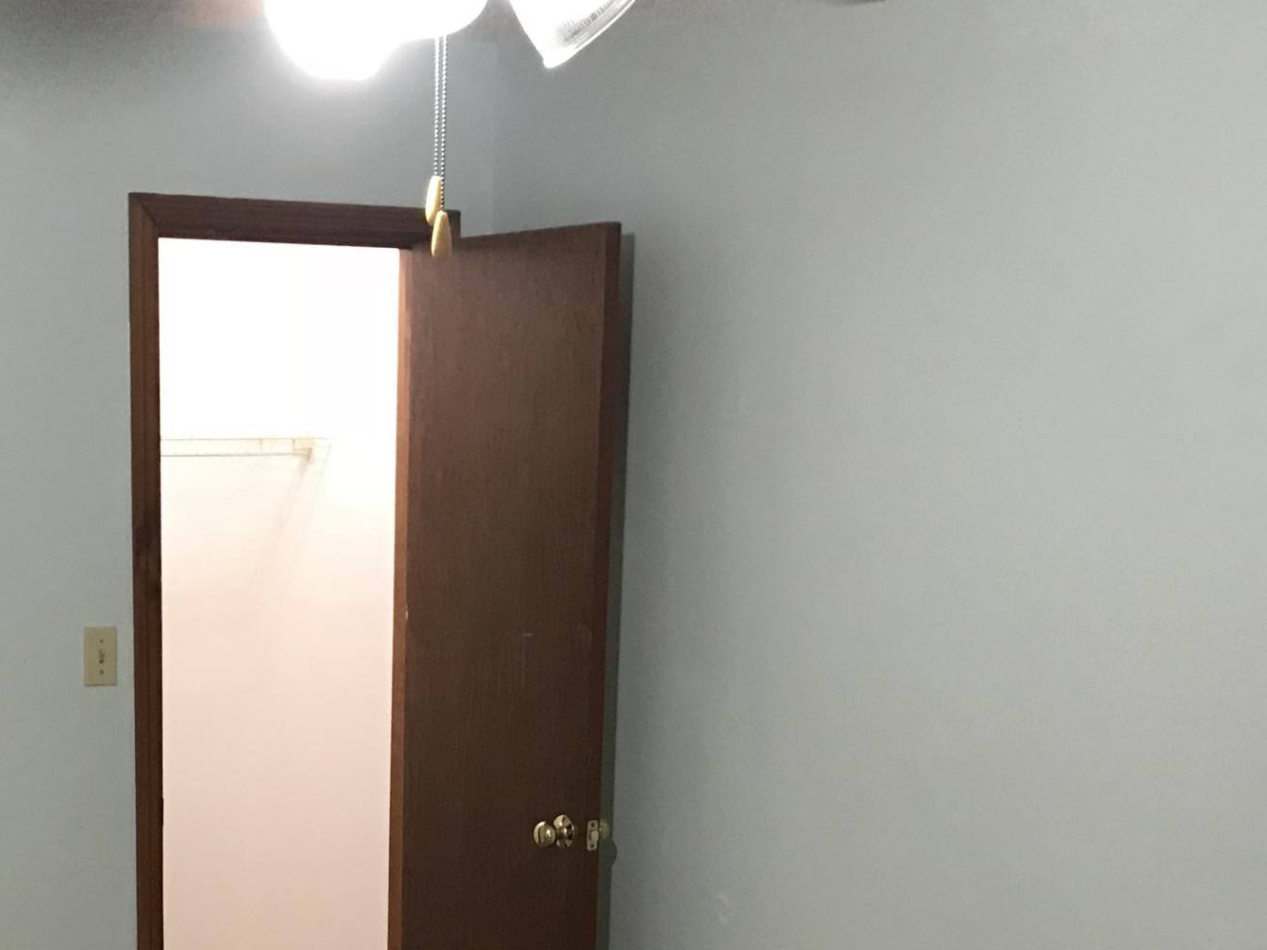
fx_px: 2306
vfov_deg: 22.6
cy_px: 900
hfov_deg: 30.0
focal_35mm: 63
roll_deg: +0.2
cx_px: 259
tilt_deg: -10.9
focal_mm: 3.99
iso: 80
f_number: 1.8
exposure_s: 1/15
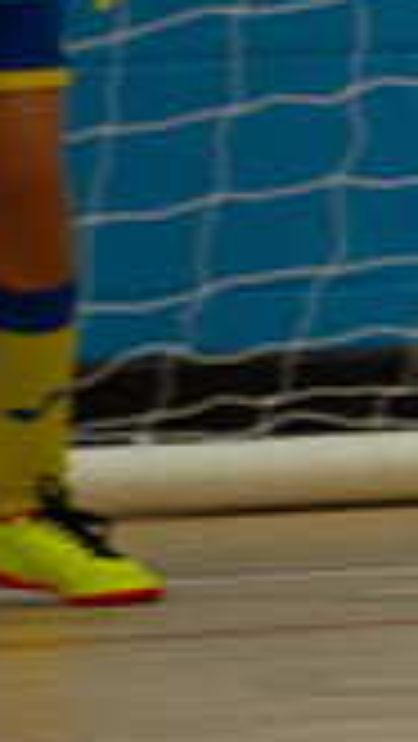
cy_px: -48
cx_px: 1399
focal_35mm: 1748
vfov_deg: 1.2
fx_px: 34390
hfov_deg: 0.7
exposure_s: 1/200
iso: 5000
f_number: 5.6
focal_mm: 400
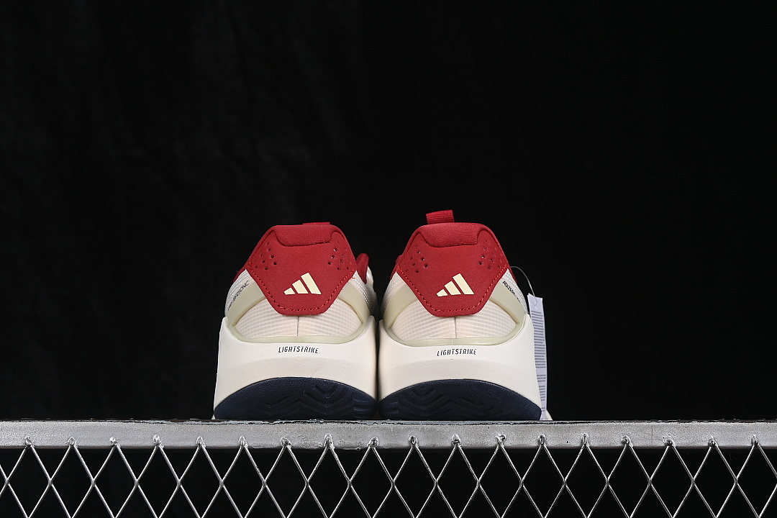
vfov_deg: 18.2
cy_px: 259
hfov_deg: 27.0
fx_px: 1619
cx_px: 388
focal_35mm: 75
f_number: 8
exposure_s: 1/80
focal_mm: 50
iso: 160
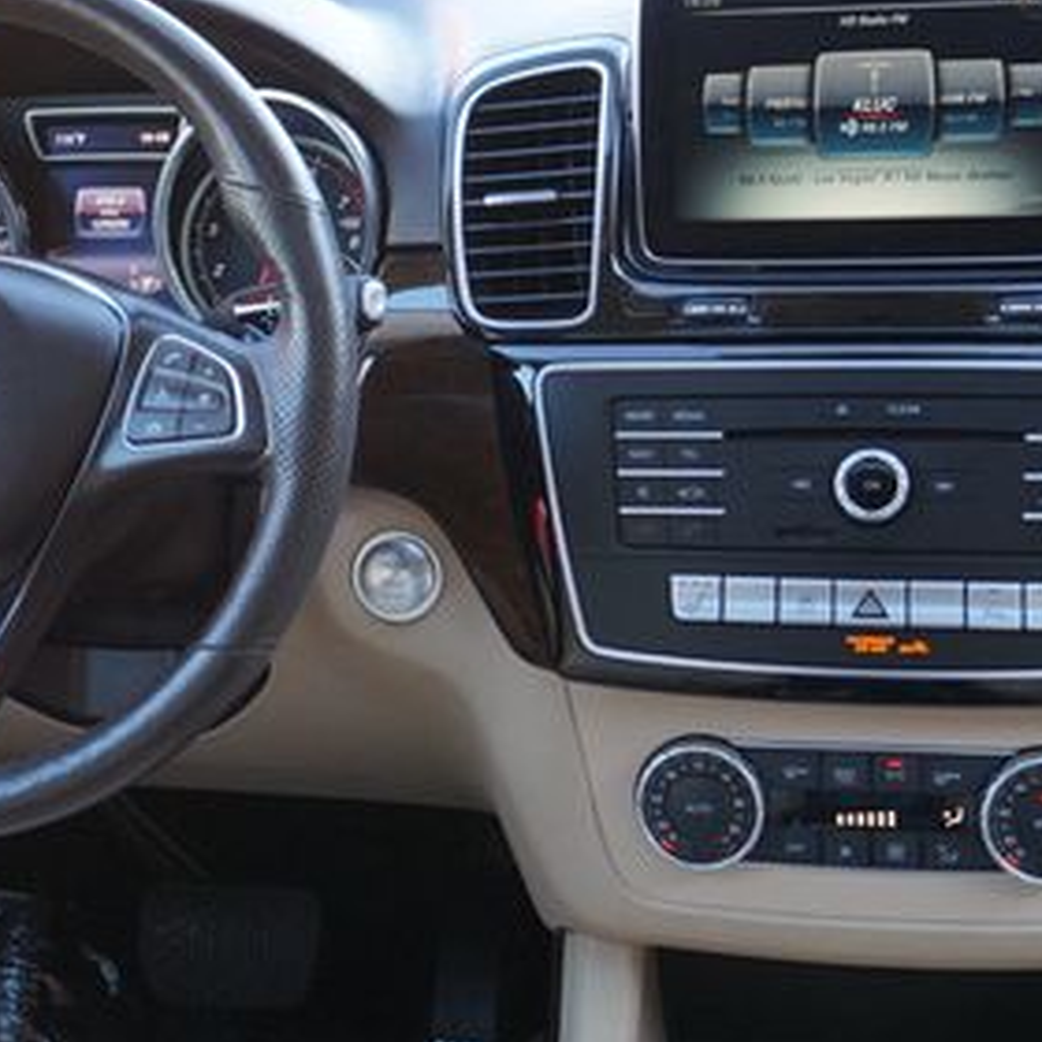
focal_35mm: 70
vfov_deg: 24.6
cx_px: 305
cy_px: 413
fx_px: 2384
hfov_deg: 24.5
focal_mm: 24
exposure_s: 1/60
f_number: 4.5
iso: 320
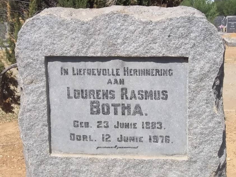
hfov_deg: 33.8
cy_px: 111
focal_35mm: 57
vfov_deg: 25.6
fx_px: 389
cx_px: 119
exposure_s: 1/250
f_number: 6.3
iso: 80
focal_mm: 7.1
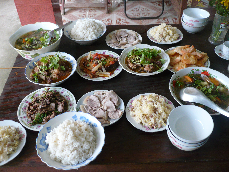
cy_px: 86
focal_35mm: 35
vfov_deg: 40.7
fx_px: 232
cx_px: 114
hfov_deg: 52.6
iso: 125
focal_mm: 5.8
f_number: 2.8
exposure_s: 1/30
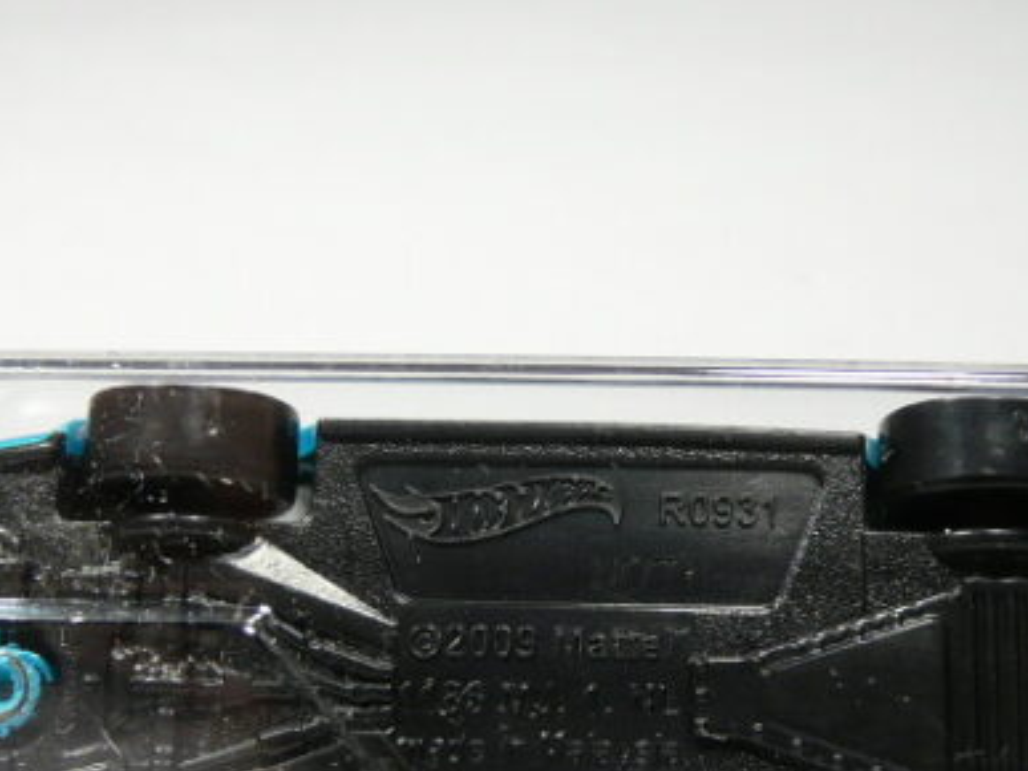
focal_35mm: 62
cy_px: 569
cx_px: 582
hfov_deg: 31.2
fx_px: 1841
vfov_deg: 23.4
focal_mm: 4.6
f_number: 2.8
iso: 100
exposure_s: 1/60
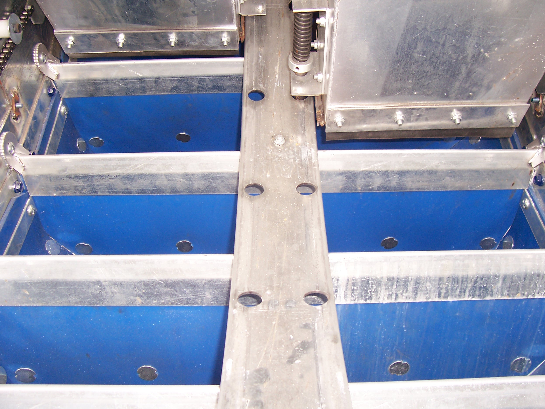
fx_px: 551
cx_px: 280
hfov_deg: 52.6
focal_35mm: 35
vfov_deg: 40.7
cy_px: 204
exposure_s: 1/60
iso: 80
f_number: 2.7
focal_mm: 5.6
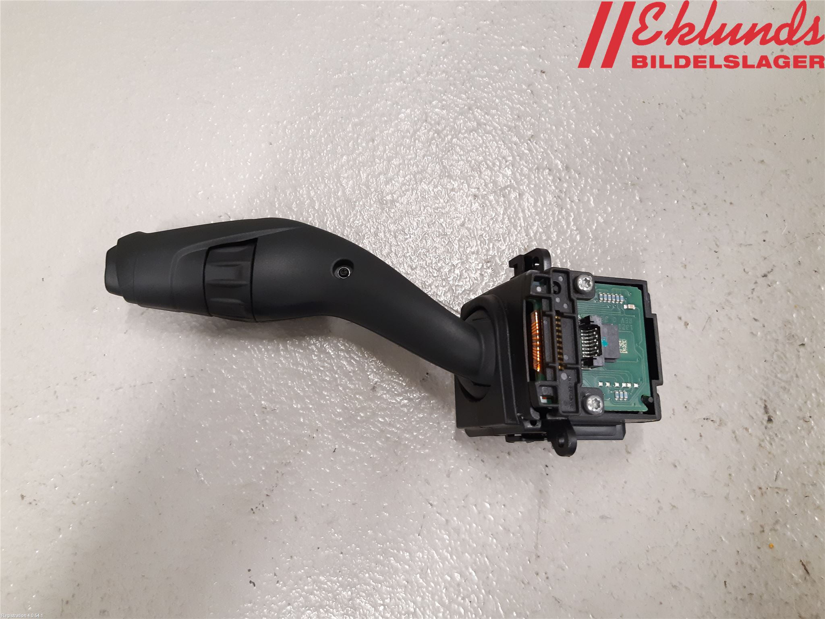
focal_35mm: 26
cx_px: 412
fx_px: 620
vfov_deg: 53.1
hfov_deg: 67.3
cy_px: 310
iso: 250
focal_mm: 3.93
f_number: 1.7
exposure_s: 1/50
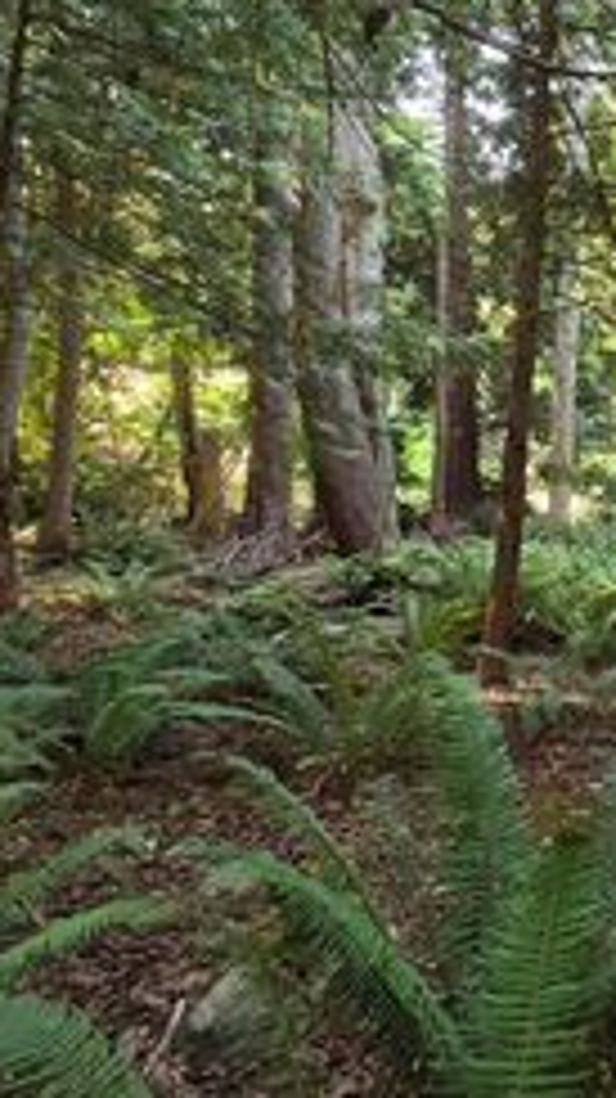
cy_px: 367
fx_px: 843
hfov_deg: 27.0
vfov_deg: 64.4
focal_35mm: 29
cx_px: 944
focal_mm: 2.2
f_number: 1.9
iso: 320
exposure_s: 1/120
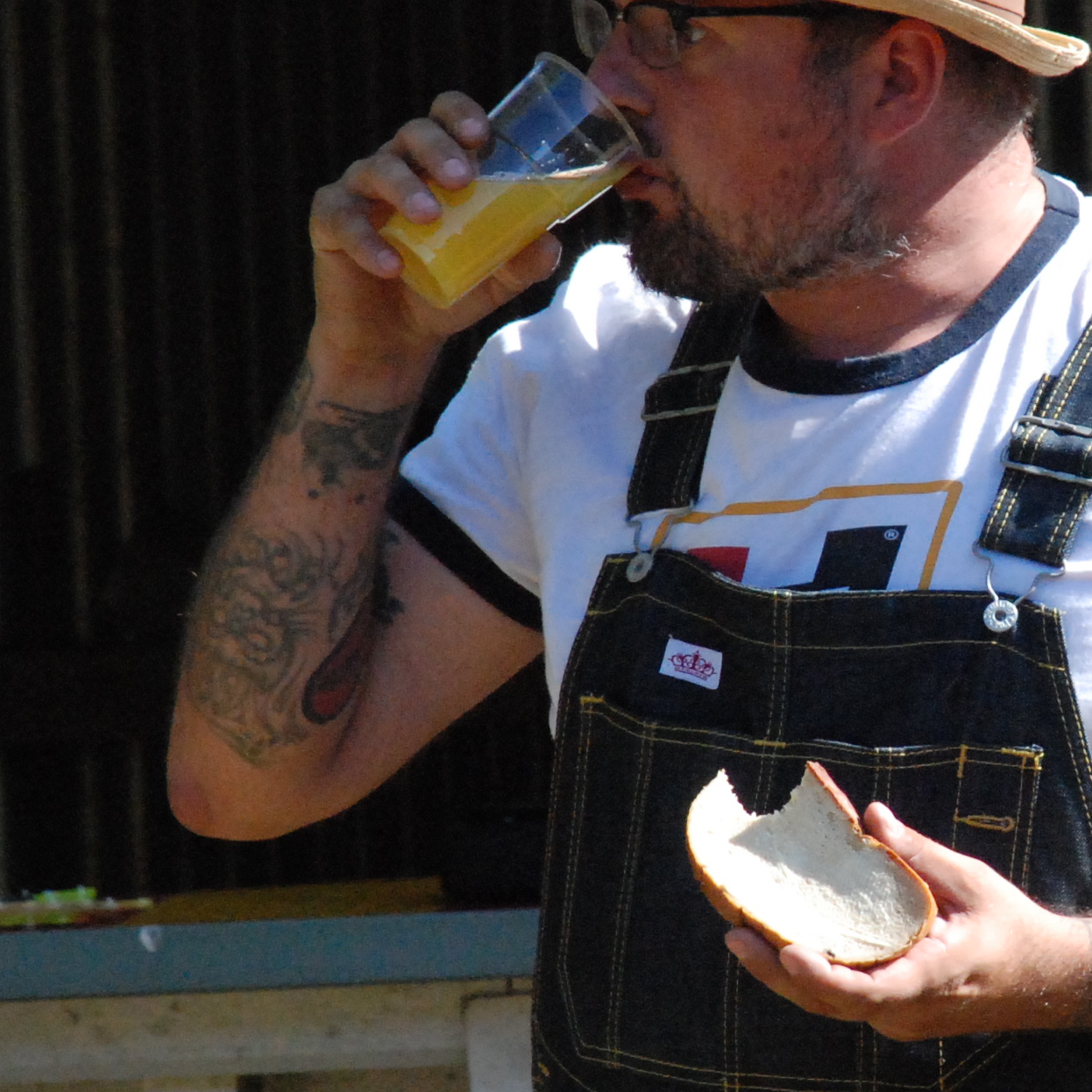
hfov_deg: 3.3
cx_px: 996
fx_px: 19106
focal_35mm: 535
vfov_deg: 3.3
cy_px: 506
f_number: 9
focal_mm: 135
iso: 1600
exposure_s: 1/1250
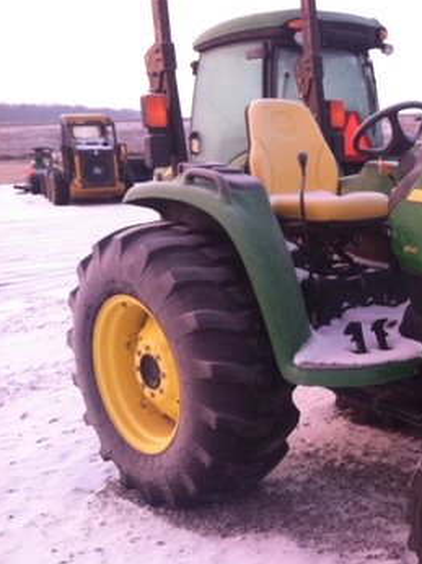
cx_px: 427
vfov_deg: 34.9
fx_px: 895
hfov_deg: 25.2
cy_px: 324
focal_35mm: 55
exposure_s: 1/15
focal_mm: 3.85
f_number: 2.8
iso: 200
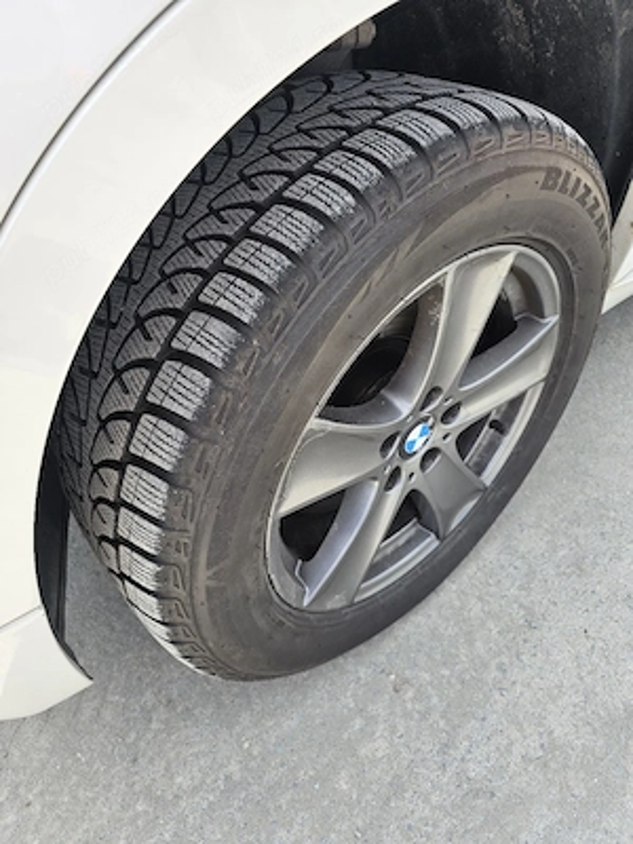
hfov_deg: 58.9
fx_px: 561
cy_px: 422
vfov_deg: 73.9
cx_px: 316
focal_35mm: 23
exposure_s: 1/208
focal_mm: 6.3
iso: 10
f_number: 1.7
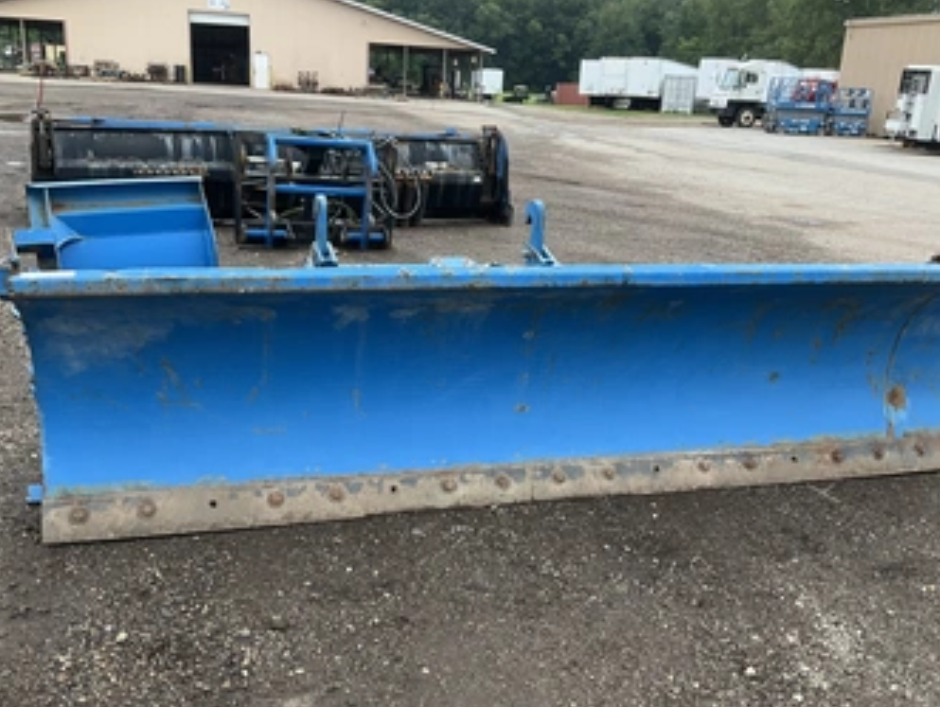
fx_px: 951
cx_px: 491
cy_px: 395
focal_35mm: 35
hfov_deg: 52.6
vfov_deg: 40.7
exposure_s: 1/122
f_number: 1.8
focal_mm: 3
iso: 16
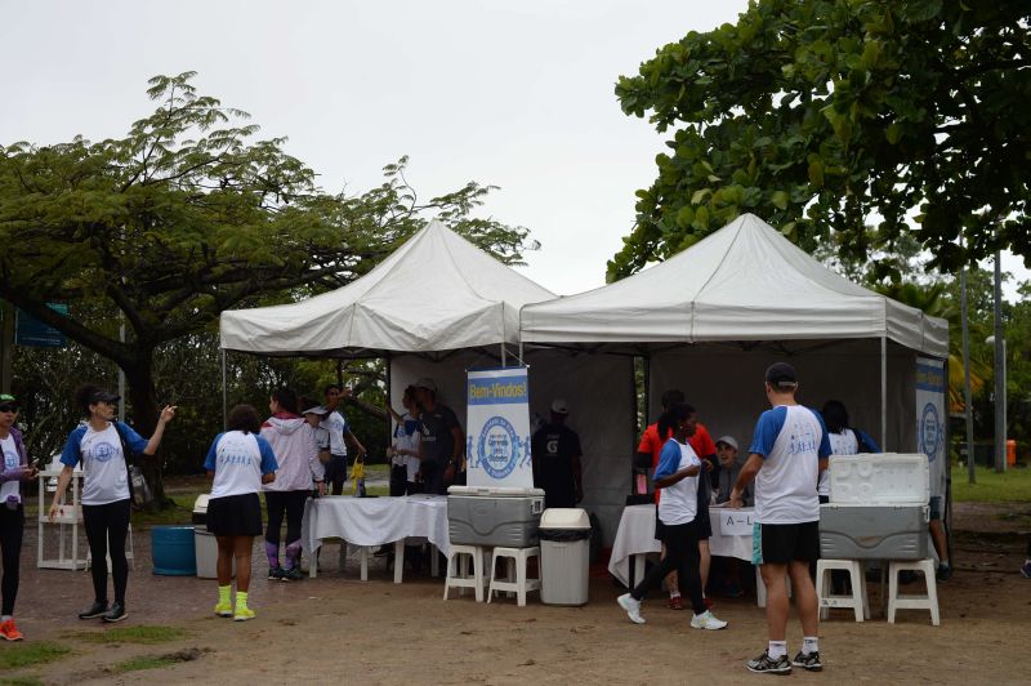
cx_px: 516
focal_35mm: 50
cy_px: 343
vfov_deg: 26.9
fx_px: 1431
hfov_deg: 39.6
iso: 400
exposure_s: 1/125
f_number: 4.5
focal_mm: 50
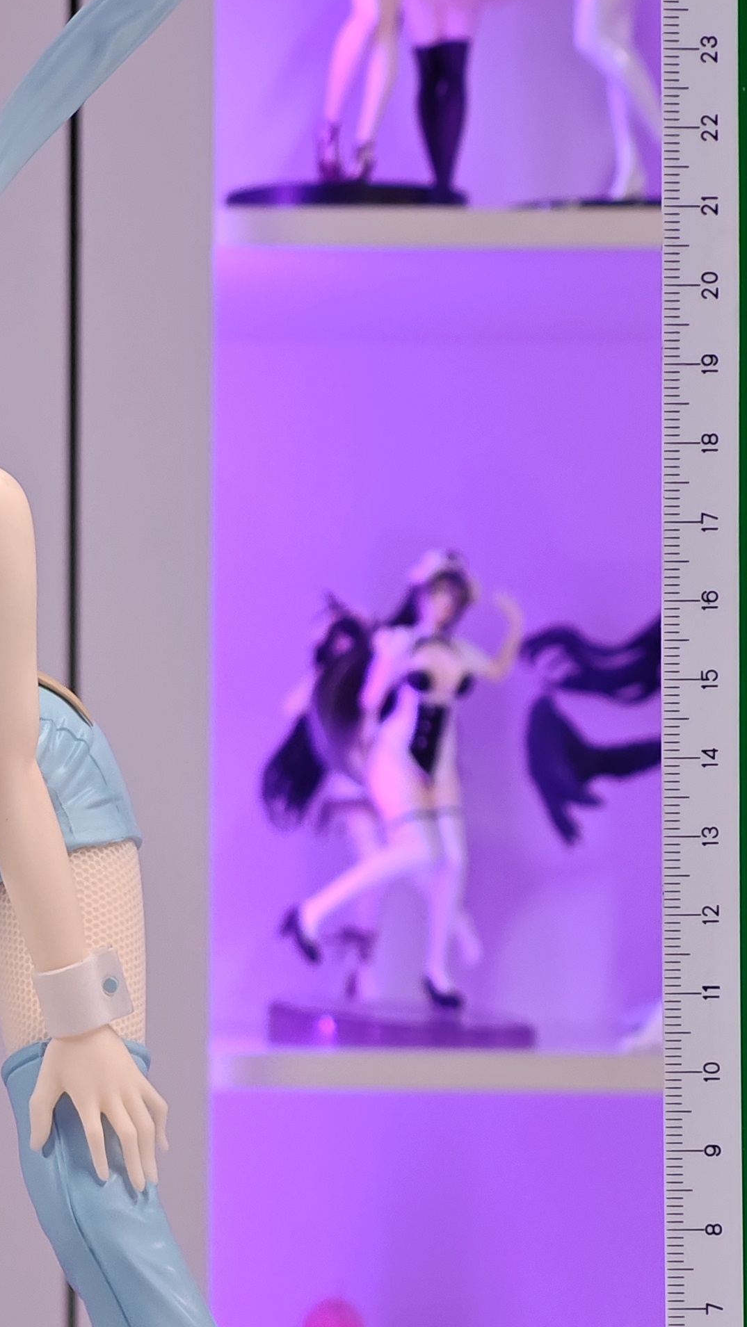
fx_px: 5246
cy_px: 938
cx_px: 33
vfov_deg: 14.4
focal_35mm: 149
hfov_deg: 8.1
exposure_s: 1/25
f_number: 2.4
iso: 800
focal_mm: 7.48
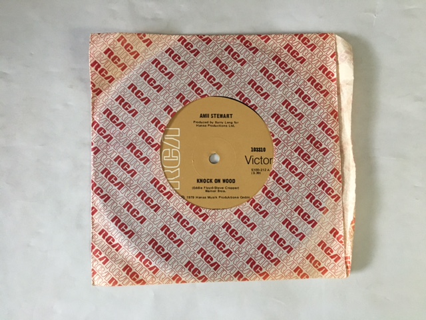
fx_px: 357
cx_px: 213
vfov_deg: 48.2
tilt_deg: -84.6
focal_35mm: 29
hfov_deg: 61.7
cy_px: 160
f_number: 2.2
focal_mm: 4.15
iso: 200
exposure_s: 1/17
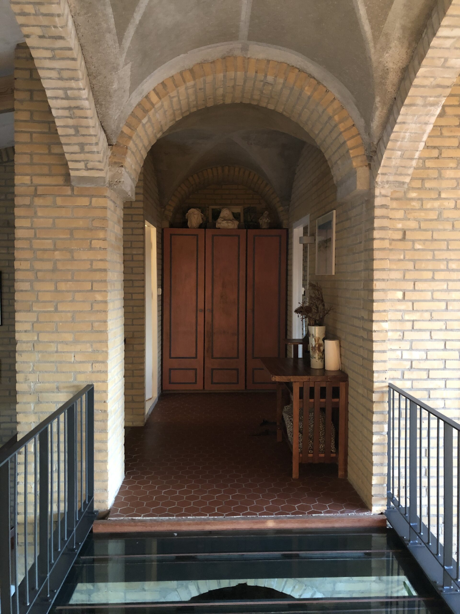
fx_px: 496
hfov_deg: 49.7
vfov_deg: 63.4
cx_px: 230
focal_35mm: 28
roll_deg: -0.7
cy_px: 307
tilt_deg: -1.7
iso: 100
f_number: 1.8
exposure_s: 1/4
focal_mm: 3.99
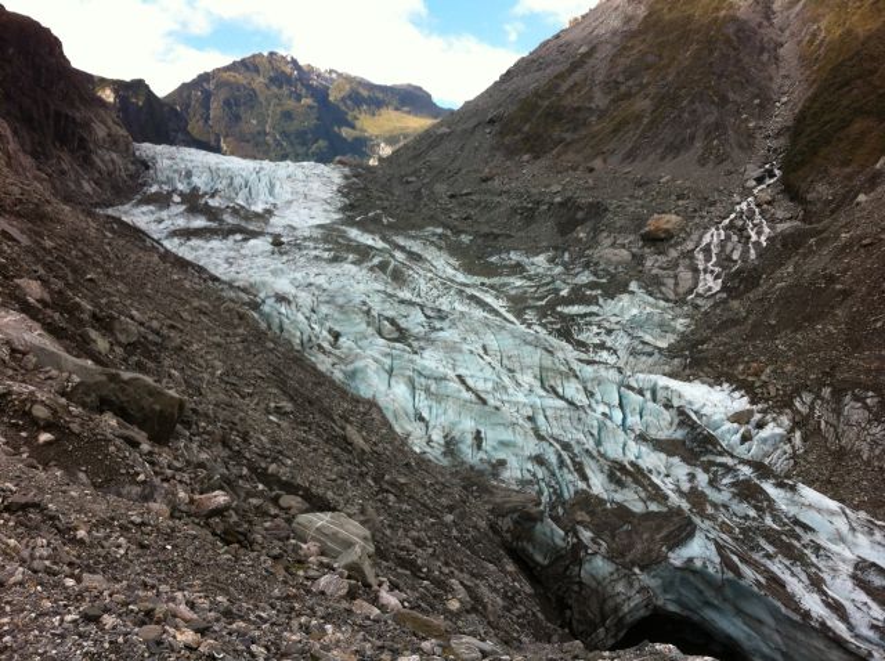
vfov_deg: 40.6
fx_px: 893
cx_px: 442
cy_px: 330
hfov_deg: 52.7
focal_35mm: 35
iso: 80
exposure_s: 1/529
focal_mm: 3.85
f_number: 2.8
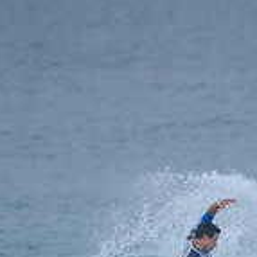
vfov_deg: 1.0
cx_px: 234
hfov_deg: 1.0
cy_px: 301
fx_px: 14506
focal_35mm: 1727
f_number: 5.6
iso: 450
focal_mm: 500
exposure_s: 1/2000
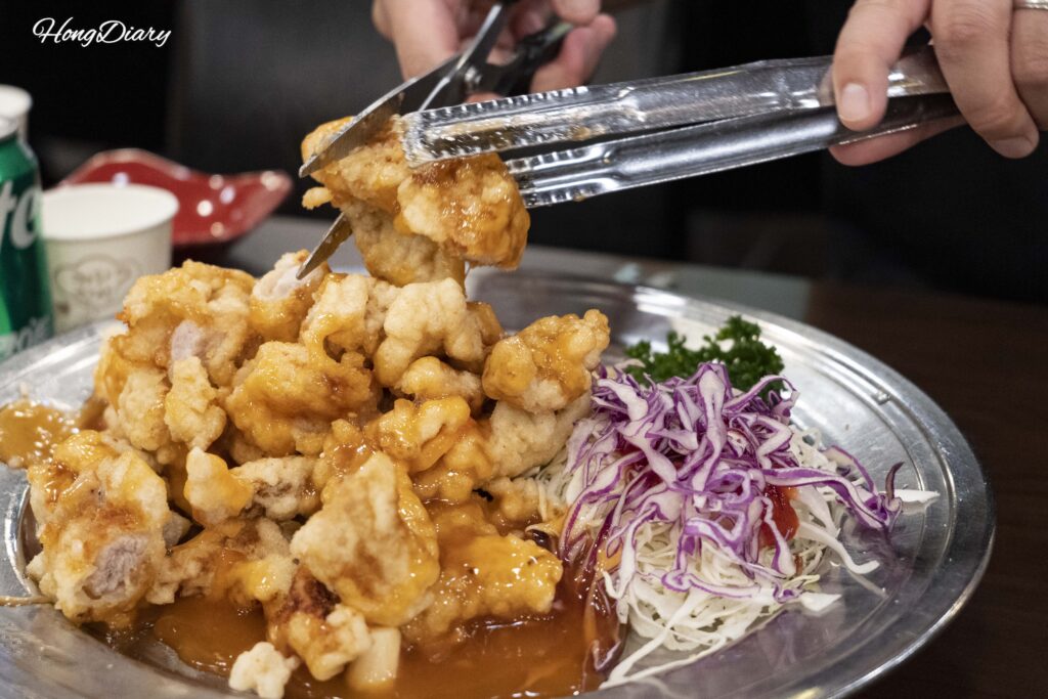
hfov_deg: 33.4
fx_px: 1747
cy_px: 350
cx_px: 524
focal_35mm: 60
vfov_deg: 22.6
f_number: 5.6
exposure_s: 1/160
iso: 8000
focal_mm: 60
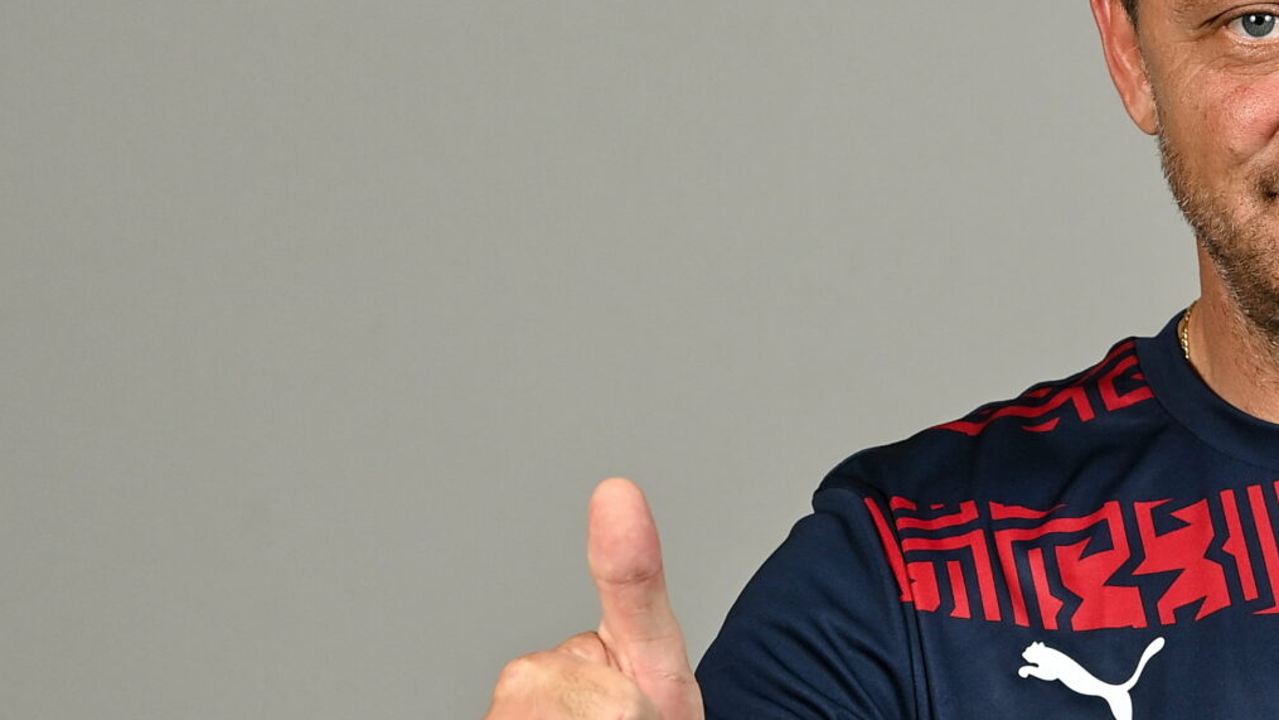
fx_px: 10039
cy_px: 384
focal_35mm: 296
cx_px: 1332
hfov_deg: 7.3
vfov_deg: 4.1
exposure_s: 1/200
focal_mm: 112
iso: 250
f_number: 7.1
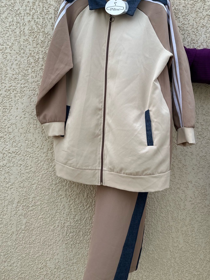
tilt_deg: -13.2
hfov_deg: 49.7
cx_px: 101
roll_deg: -0.8
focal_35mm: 28
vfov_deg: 63.3
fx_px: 226
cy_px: 125
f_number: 1.78
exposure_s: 1/250
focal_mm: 6.86
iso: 80
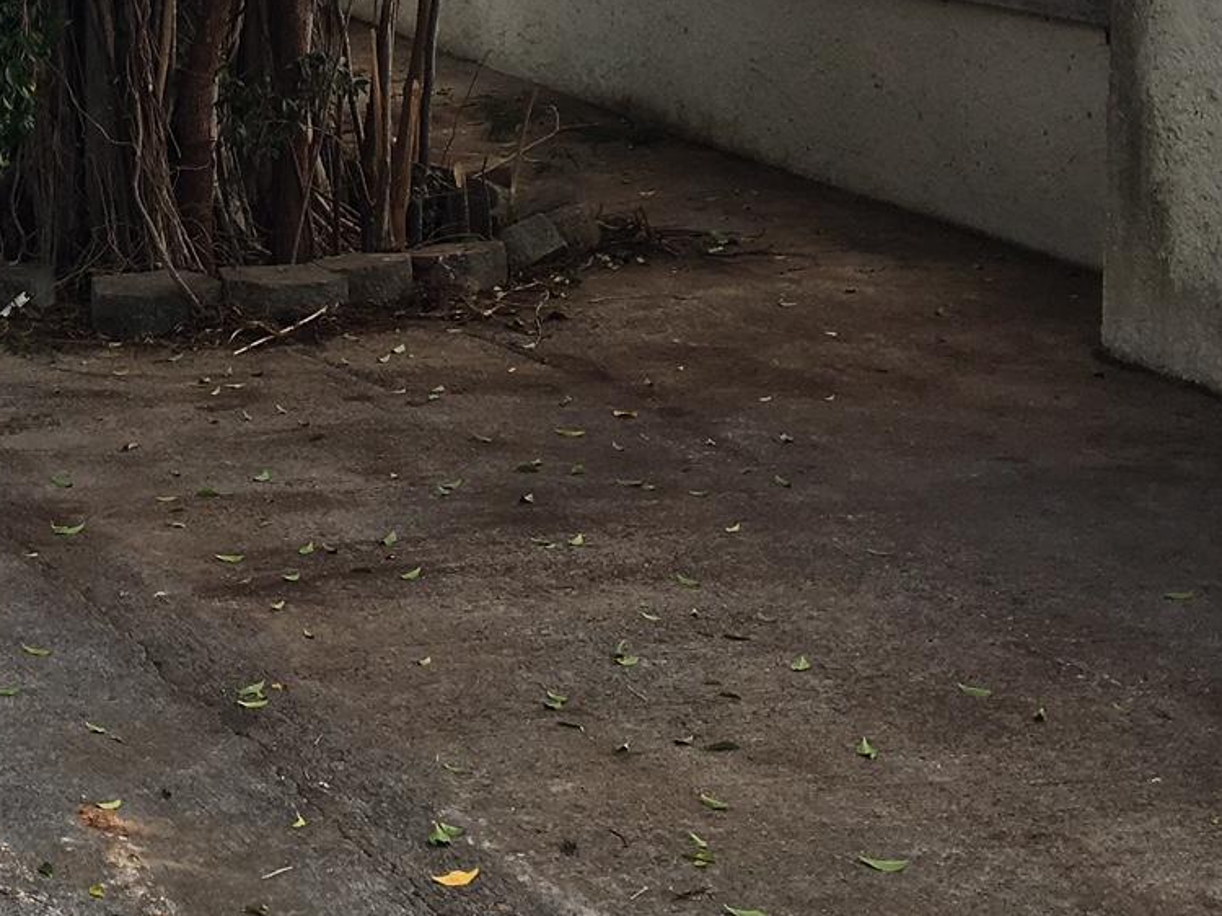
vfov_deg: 18.1
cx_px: -145
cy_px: -132
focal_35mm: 78
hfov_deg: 23.4
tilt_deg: -4.0
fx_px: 2753
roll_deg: +1.5
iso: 25
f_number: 2.2
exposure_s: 1/519
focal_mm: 4.15
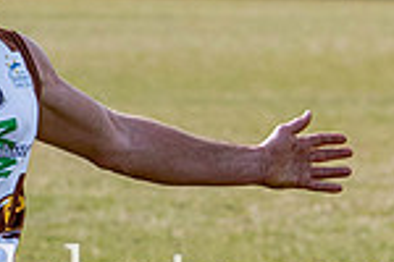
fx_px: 9532
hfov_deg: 2.4
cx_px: -58
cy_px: 151
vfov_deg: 1.6
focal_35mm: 871
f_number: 3.5
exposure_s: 1/1600
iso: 250
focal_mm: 86
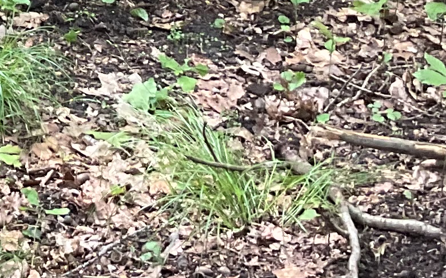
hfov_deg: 12.5
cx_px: -238
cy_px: -292
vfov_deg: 7.9
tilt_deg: -19.3
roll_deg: +2.9
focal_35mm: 159
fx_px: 1932
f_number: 1.8
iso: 64
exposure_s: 1/60
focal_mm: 3
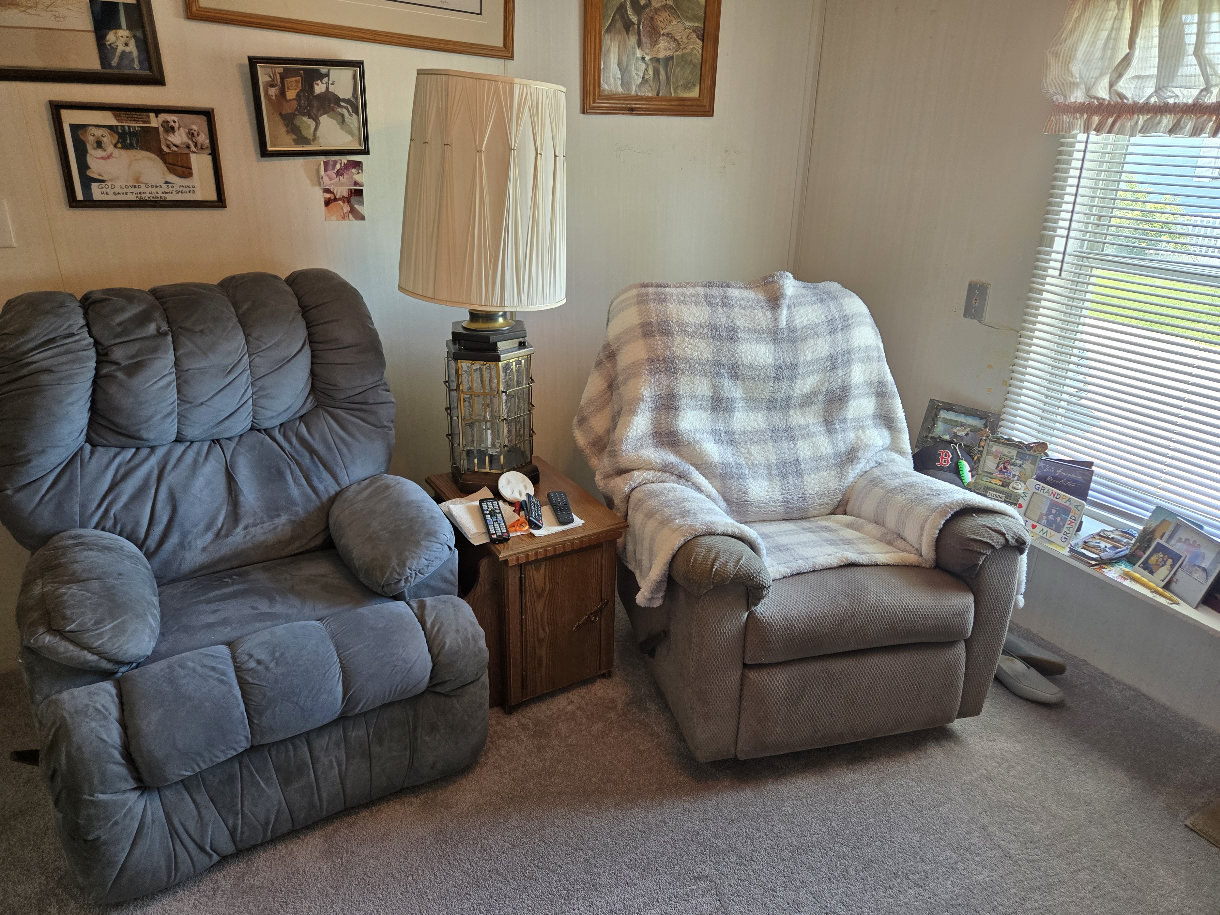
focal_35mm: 23
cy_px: 458
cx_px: 610
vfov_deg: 58.9
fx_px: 811
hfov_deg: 73.9
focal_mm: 5.4
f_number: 1.8
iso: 125
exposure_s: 1/120
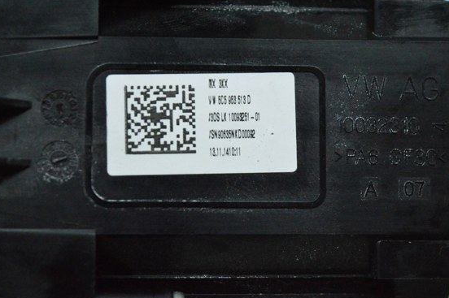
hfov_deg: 21.3
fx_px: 1191
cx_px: 229
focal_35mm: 96
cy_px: 132
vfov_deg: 14.3
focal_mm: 55
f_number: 5.6
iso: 6400
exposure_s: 1/400
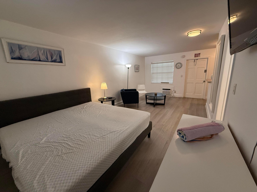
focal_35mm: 14
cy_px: 96
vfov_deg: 85.7
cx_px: 128
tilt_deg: -12.5
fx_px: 104
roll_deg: +1.5
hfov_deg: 102.1
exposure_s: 1/120
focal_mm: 2.22
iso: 400
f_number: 2.2
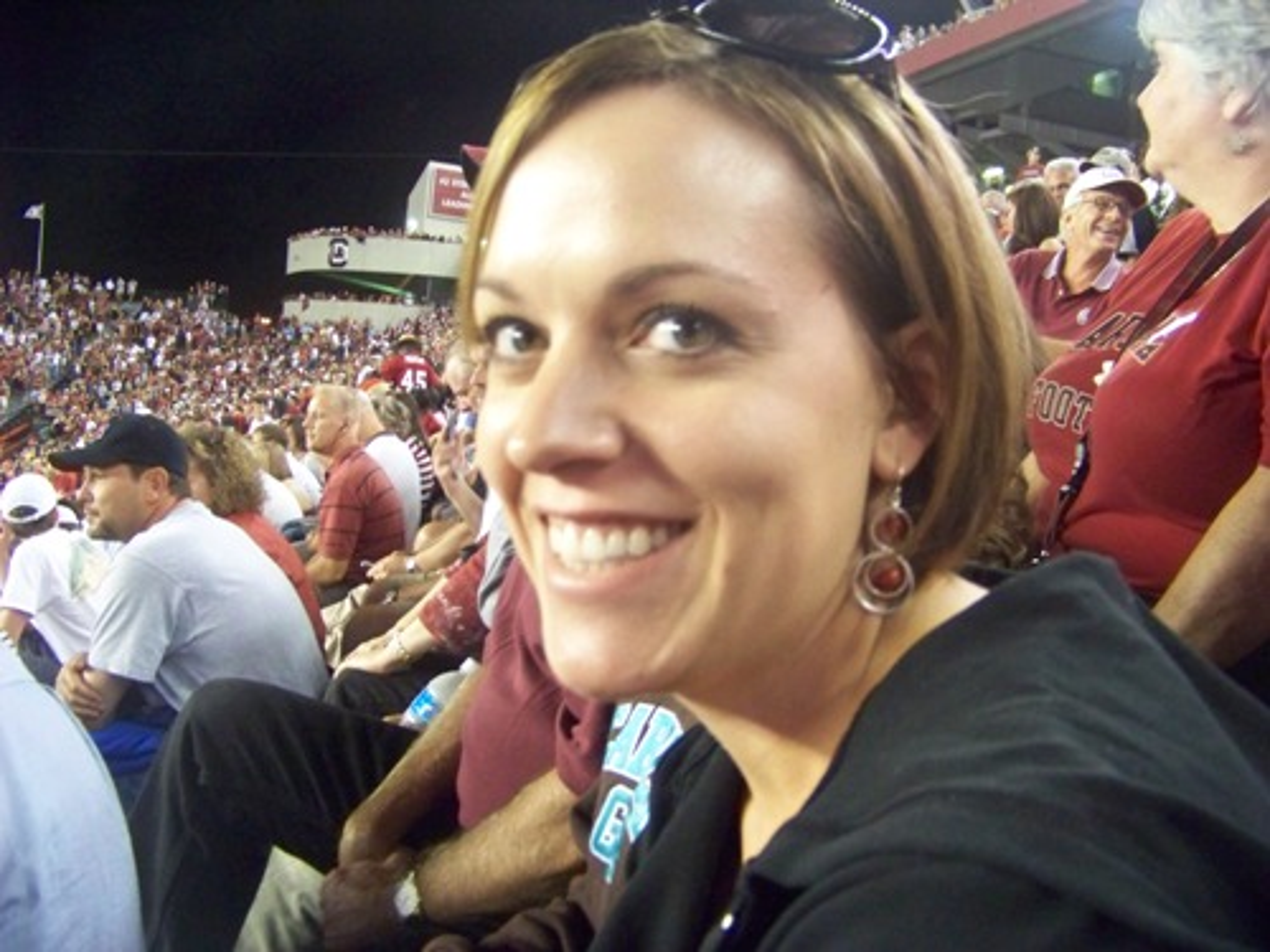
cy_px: 476
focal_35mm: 36
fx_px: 1321
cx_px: 635
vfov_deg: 39.7
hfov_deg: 51.4
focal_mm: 5.85
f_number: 2.8
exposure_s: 1/30
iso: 577
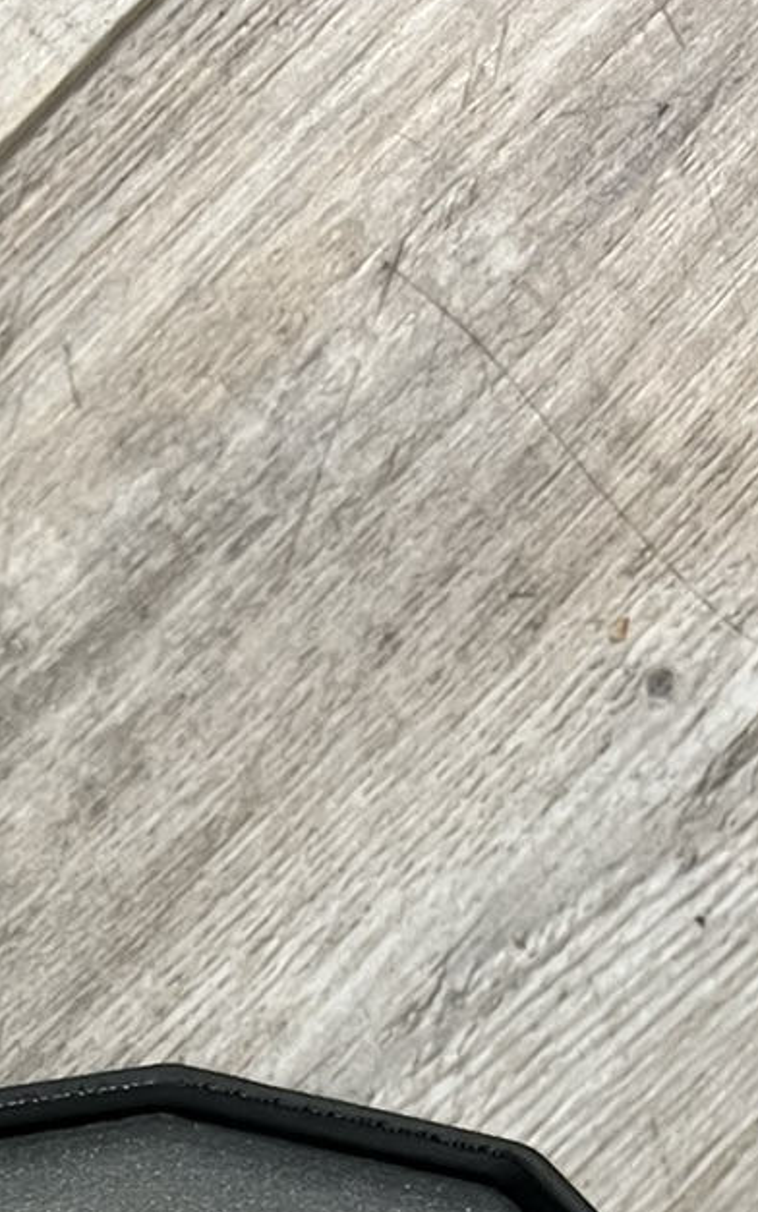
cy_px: 1906
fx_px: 2974
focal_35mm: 90
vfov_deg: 19.5
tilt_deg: -85.2
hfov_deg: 13.7
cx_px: -373
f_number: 1.5
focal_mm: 5.7
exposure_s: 1/60
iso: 200
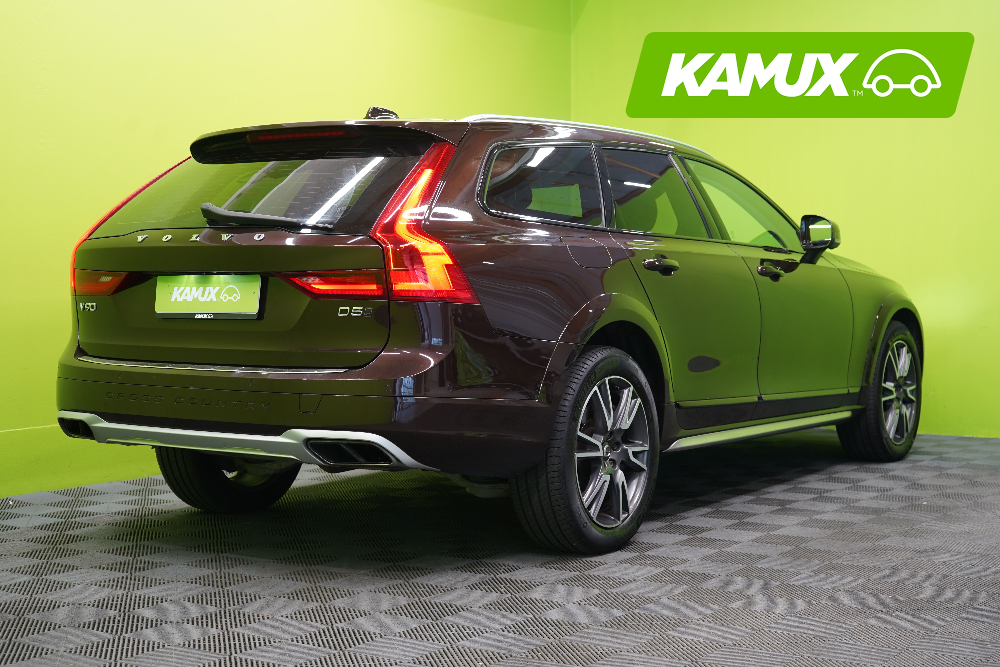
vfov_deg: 25.5
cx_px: 500
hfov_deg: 37.5
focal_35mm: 53
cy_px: 334
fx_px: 1472
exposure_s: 1/20
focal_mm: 53
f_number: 5
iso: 400
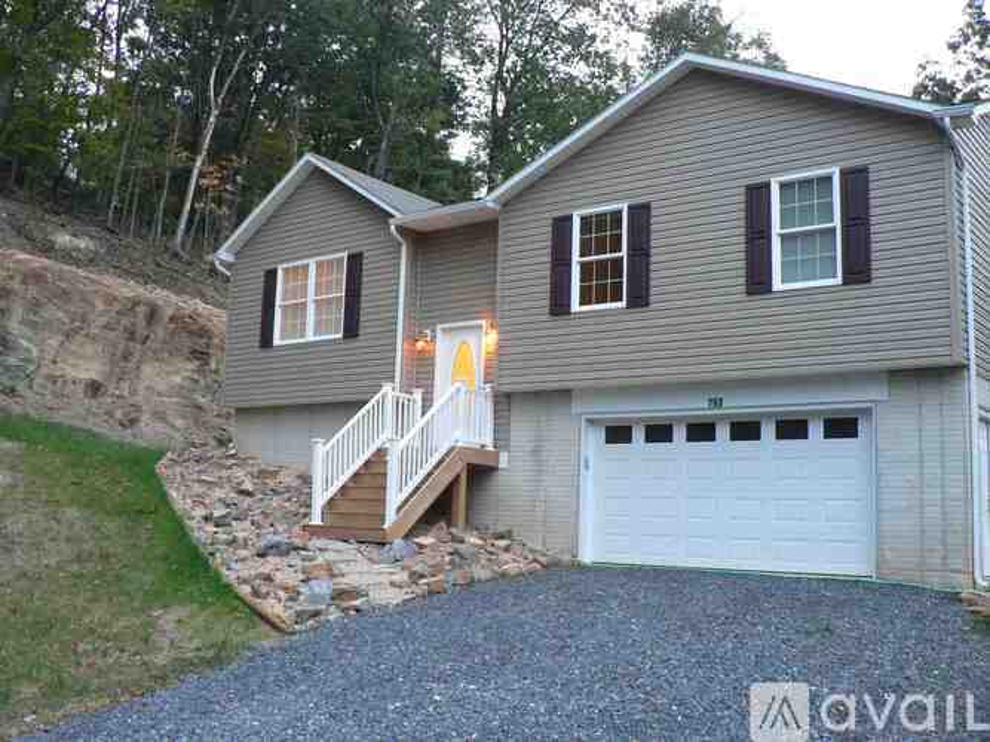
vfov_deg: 39.6
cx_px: 495
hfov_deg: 51.4
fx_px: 1029
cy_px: 371
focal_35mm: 36
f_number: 2.8
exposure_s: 1/13
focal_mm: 6
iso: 200
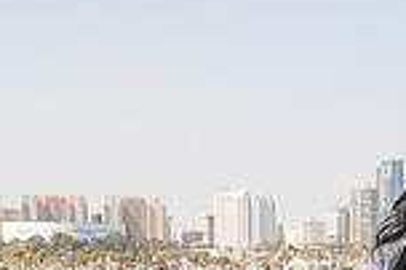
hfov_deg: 18.2
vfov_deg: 11.8
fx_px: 1228
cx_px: 425
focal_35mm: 109
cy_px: 434
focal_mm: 28.5
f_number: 9
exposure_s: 1/200
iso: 200
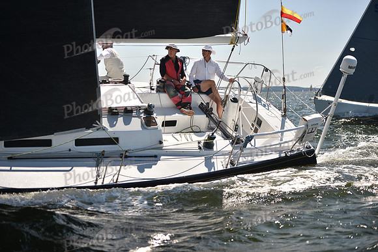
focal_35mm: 70
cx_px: 189
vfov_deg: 19.5
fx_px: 735
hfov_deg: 28.8
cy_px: 126
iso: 250
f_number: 2.8
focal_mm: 70
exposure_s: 1/1600
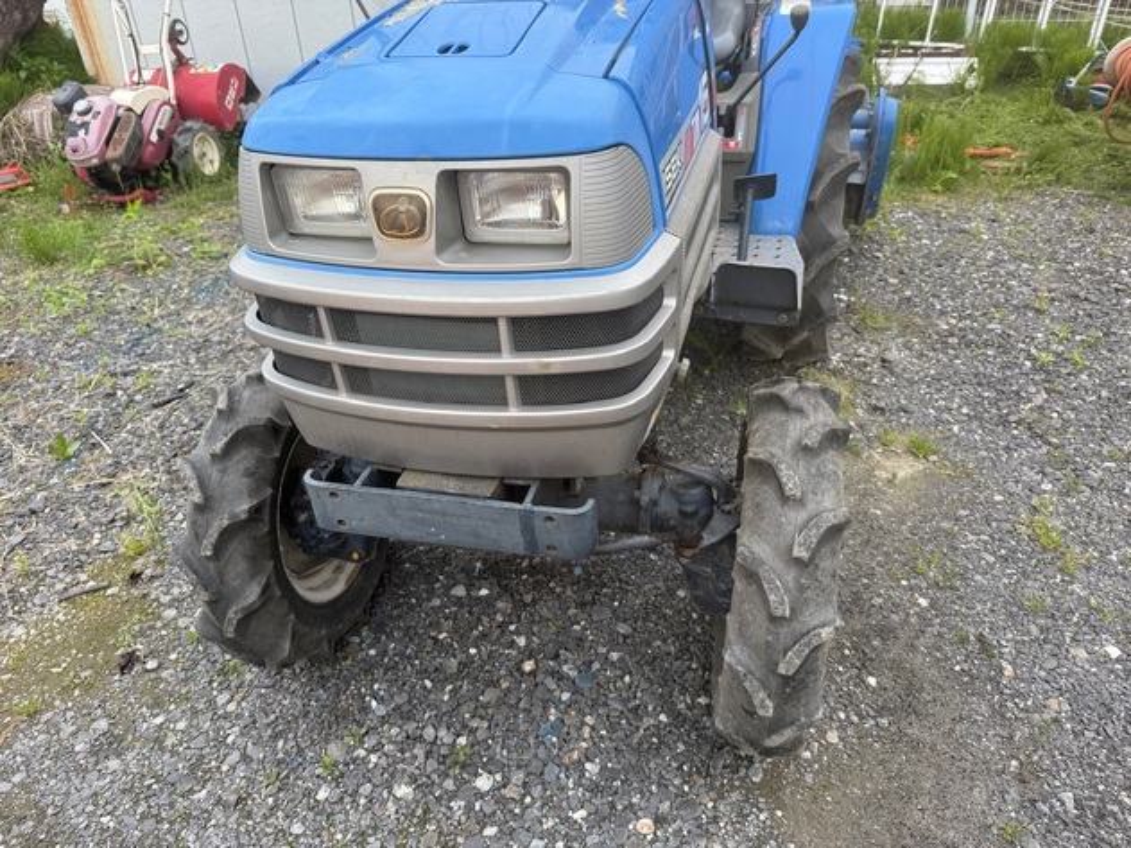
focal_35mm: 24
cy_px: 424
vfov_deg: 56.8
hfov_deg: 71.6
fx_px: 784
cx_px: 566
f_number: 1.78
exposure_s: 1/102
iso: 200
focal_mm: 6.76
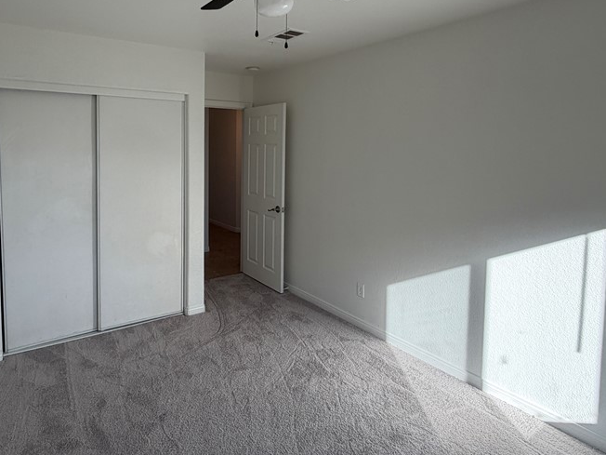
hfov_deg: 75.2
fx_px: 385
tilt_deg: -2.5
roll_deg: +0.0
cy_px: 167
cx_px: 231
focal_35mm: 22
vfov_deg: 60.2
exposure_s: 1/121
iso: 50
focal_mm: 2.22
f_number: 2.2
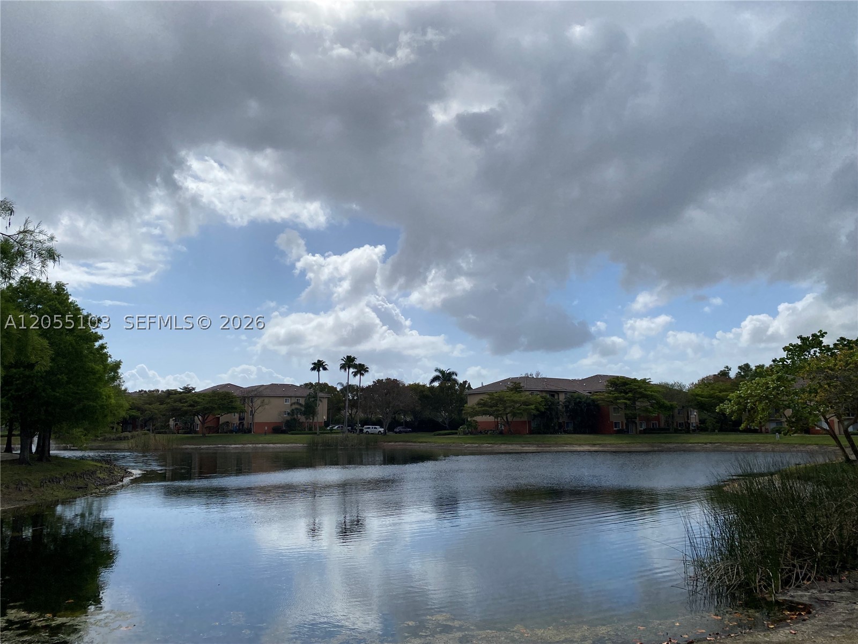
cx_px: 429
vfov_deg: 53.1
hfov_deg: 67.3
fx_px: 644
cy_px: 322
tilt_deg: +8.6
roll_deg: +0.5
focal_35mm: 26
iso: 32
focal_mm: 4.25
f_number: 1.8
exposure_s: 1/7194
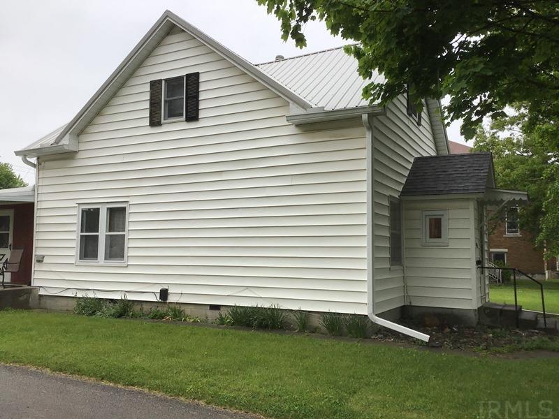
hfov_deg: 58.4
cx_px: 280
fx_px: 501
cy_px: 210
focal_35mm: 31
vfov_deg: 45.4
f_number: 2.4
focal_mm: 3.3
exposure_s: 1/322
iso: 25
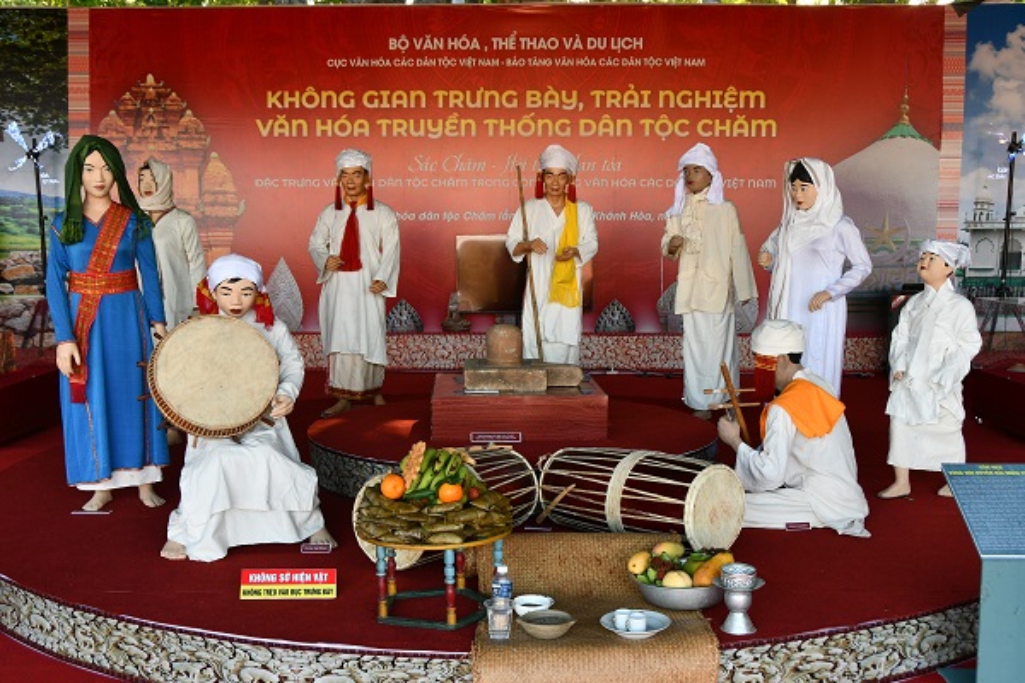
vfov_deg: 34.2
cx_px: 512
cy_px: 342
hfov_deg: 49.6
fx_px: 1110
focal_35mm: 39
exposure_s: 1/200
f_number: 5.6
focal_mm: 26
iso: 400
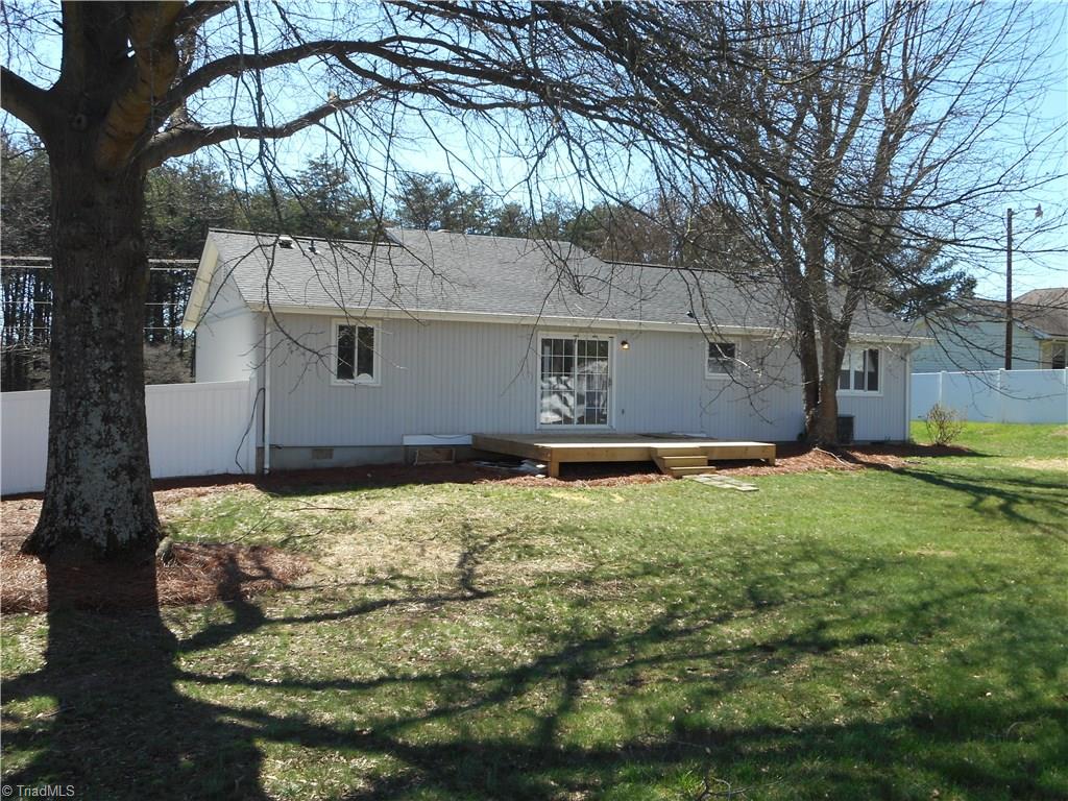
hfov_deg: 54.0
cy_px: 400
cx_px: 534
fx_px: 1049
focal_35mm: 34
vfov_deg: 41.8
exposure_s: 1/250
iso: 80
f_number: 4.2
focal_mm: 6
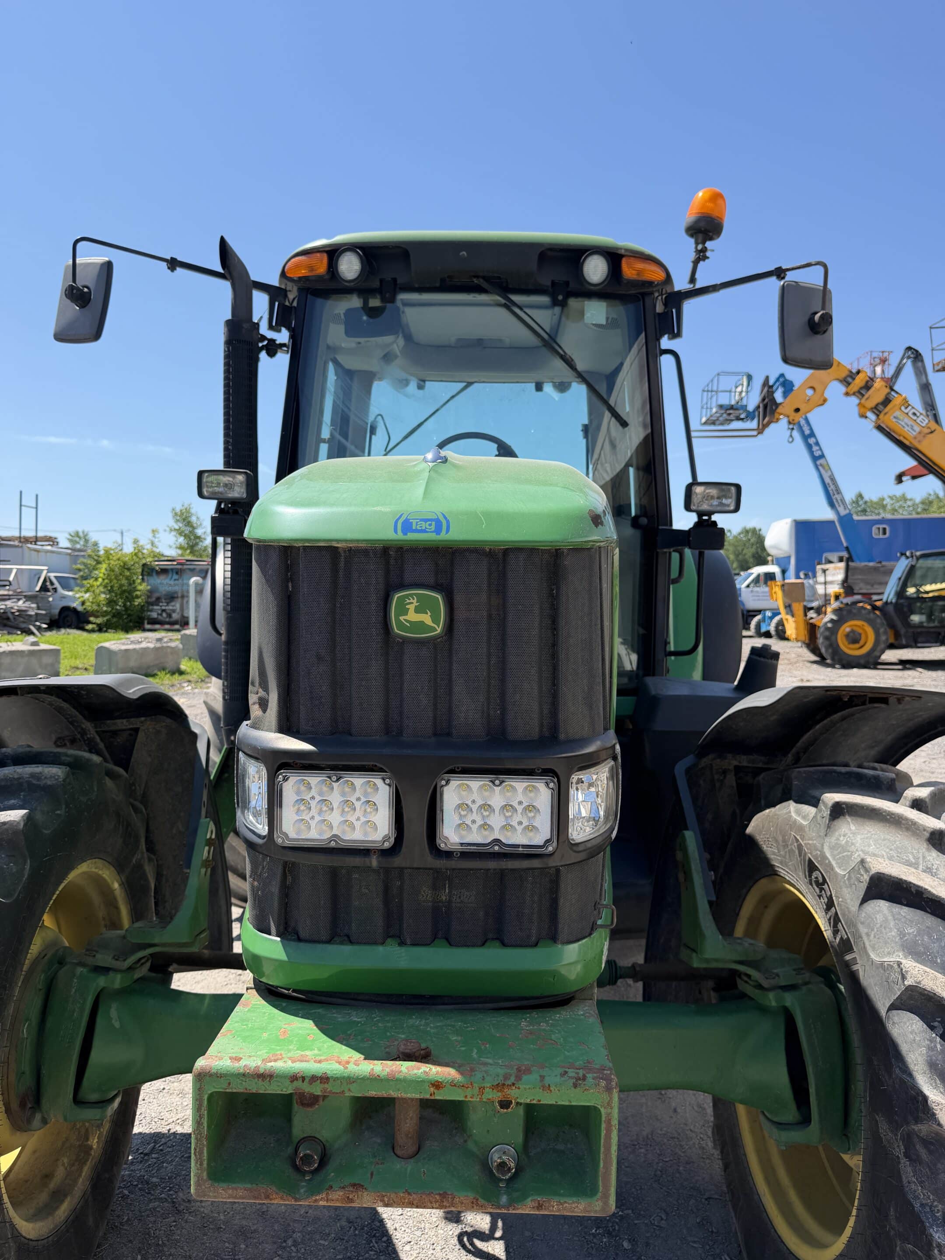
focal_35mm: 24
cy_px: 630
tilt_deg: -1.7
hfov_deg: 56.8
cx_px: 472
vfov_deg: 71.6
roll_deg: -0.9
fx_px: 874
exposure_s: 1/2703
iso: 80
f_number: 1.78
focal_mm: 6.76
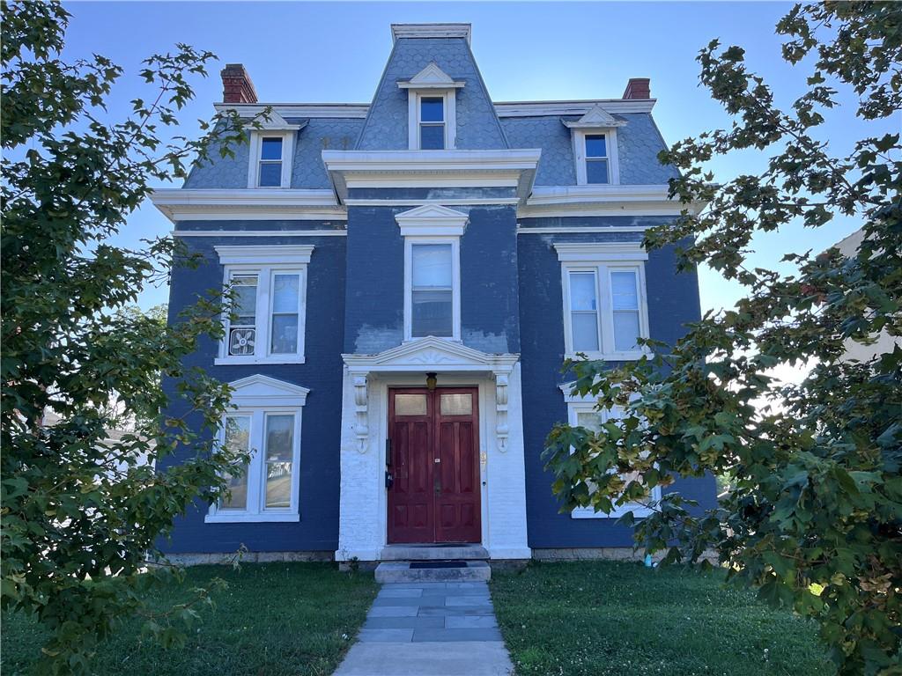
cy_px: 338
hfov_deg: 67.3
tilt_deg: +12.6
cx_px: 451
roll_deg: +1.1
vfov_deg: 53.1
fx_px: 677
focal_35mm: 26
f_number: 1.6
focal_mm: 5.1
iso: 50
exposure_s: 1/1140
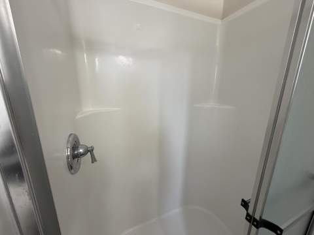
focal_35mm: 14
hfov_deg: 102.1
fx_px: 127
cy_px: 118
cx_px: 157
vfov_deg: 85.7
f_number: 2.2
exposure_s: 1/120
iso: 250
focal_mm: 2.22
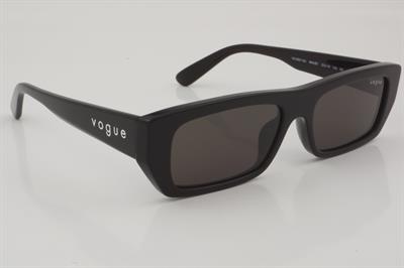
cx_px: 202
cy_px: 134
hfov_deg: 27.0
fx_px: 841
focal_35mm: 75
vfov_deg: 18.2
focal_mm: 50
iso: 100
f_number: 32
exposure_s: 1/3
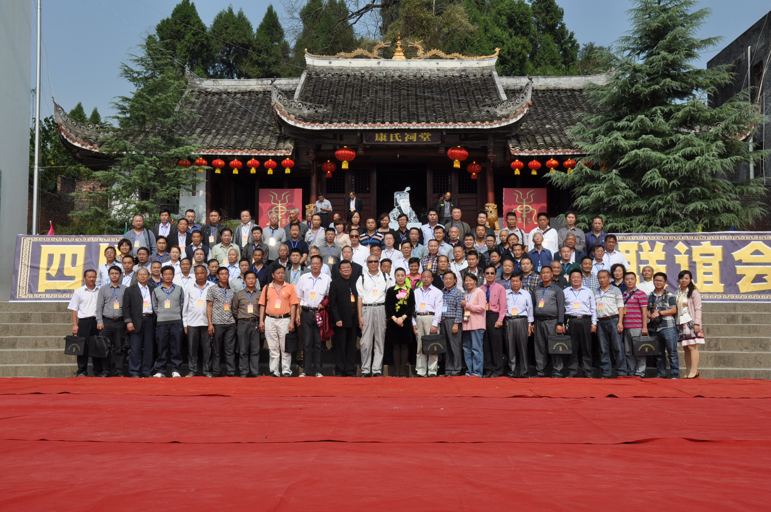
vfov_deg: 35.4
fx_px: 802
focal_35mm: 38
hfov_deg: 51.3
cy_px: 256
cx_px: 386
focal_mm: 25
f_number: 14
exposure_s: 1/200
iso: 200
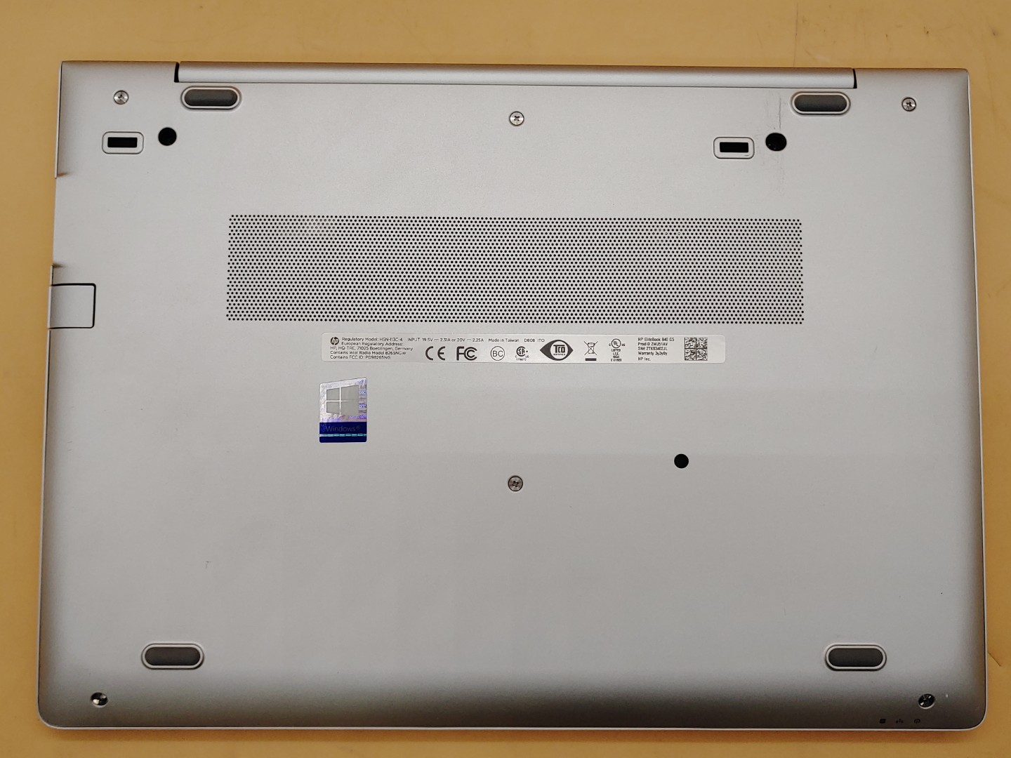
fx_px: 964
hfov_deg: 55.4
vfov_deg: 42.9
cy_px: 379
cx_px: 506
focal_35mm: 33
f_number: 1.8
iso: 50
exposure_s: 1/395
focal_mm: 4.36
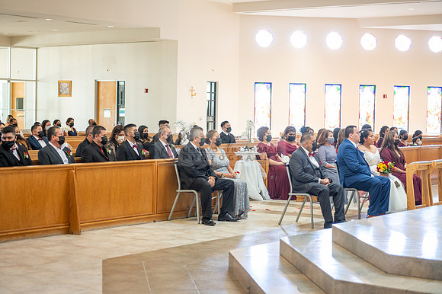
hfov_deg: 28.9
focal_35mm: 70
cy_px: 147
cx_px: 221
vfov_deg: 19.4
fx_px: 859
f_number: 2.8
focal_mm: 70
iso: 1600
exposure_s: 1/200
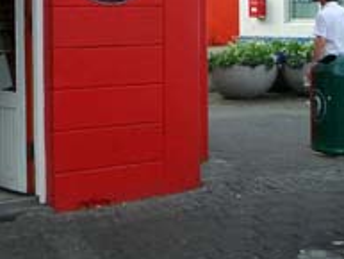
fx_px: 994
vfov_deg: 14.5
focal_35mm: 100
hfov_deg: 19.6
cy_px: -10
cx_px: 132
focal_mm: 5.8
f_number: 4.3
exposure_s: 1/160
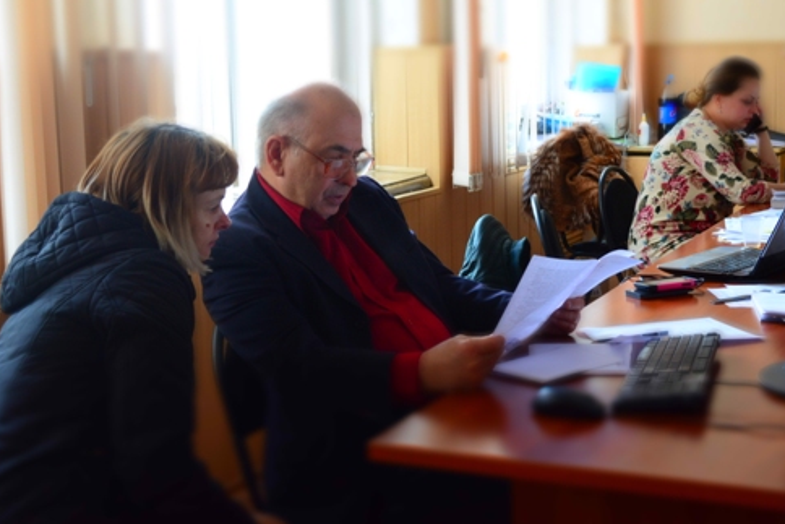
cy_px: 224
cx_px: 443
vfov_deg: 23.5
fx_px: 1257
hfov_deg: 34.6
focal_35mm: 58
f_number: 6.3
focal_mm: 31
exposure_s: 1/15
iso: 800
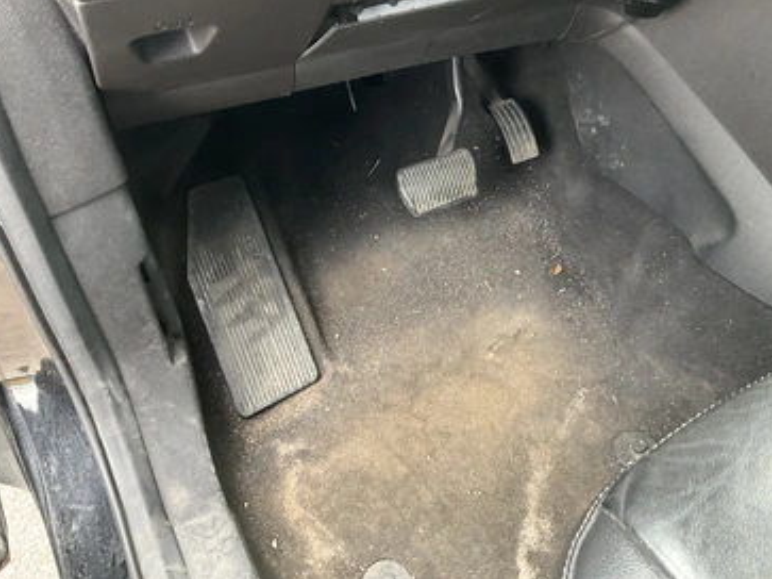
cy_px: 264
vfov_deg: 44.1
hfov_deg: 56.8
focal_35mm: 32
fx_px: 713
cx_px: 398
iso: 250
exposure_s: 1/60
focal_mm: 3
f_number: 1.8
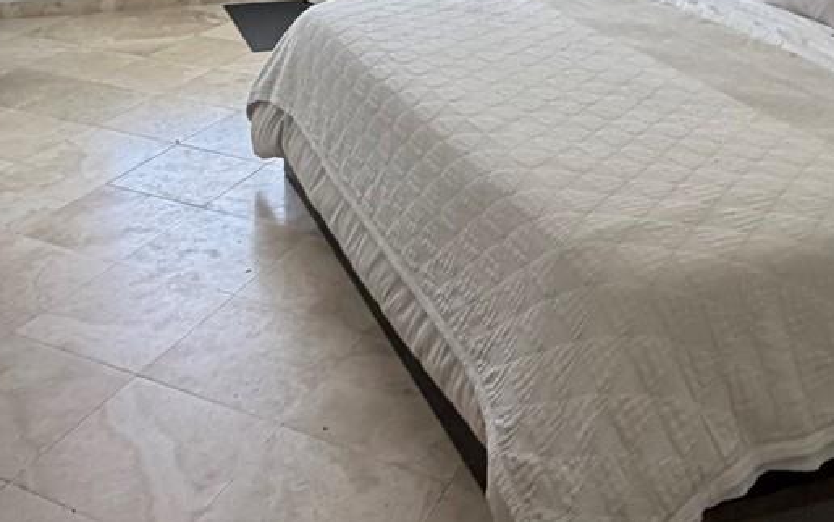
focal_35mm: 46
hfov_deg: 43.4
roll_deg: -0.6
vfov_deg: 25.4
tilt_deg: -9.8
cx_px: 388
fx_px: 1046
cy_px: -89
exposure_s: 1/121
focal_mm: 2.22
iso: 250
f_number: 2.2
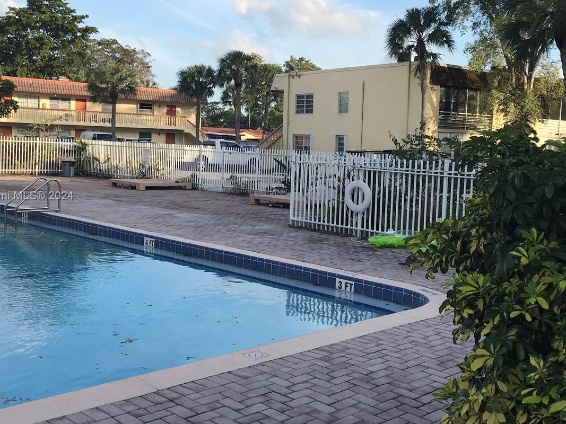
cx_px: 328
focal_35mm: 42
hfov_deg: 44.6
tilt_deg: -4.9
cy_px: 197
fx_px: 687
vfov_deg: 34.3
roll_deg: -1.4
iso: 20
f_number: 1.8
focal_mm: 3.99
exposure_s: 1/1076
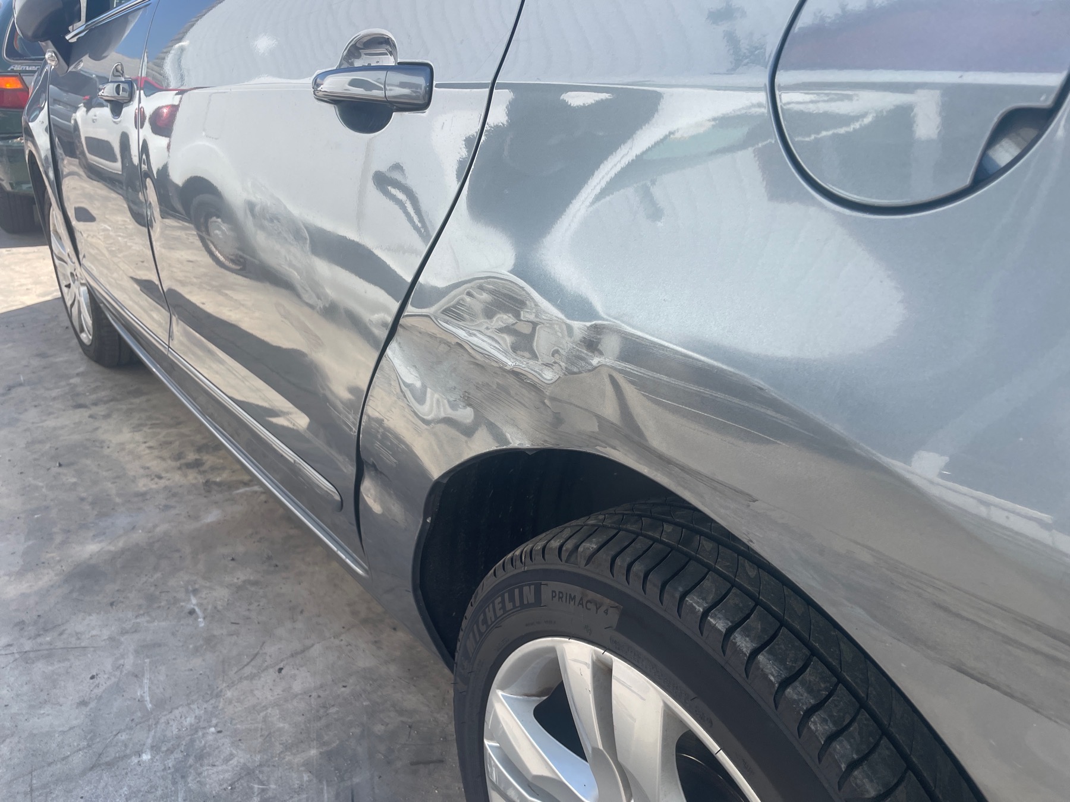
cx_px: 535
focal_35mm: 26
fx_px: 804
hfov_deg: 67.3
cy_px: 401
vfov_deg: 53.1
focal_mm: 4.2
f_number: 1.6
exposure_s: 1/1062
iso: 32
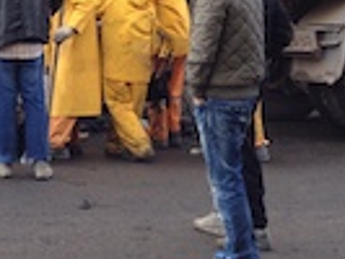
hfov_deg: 14.9
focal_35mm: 124
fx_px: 1237
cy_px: -149
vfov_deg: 11.4
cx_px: -143
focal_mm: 4.12
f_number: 2.4
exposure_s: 1/146
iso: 50
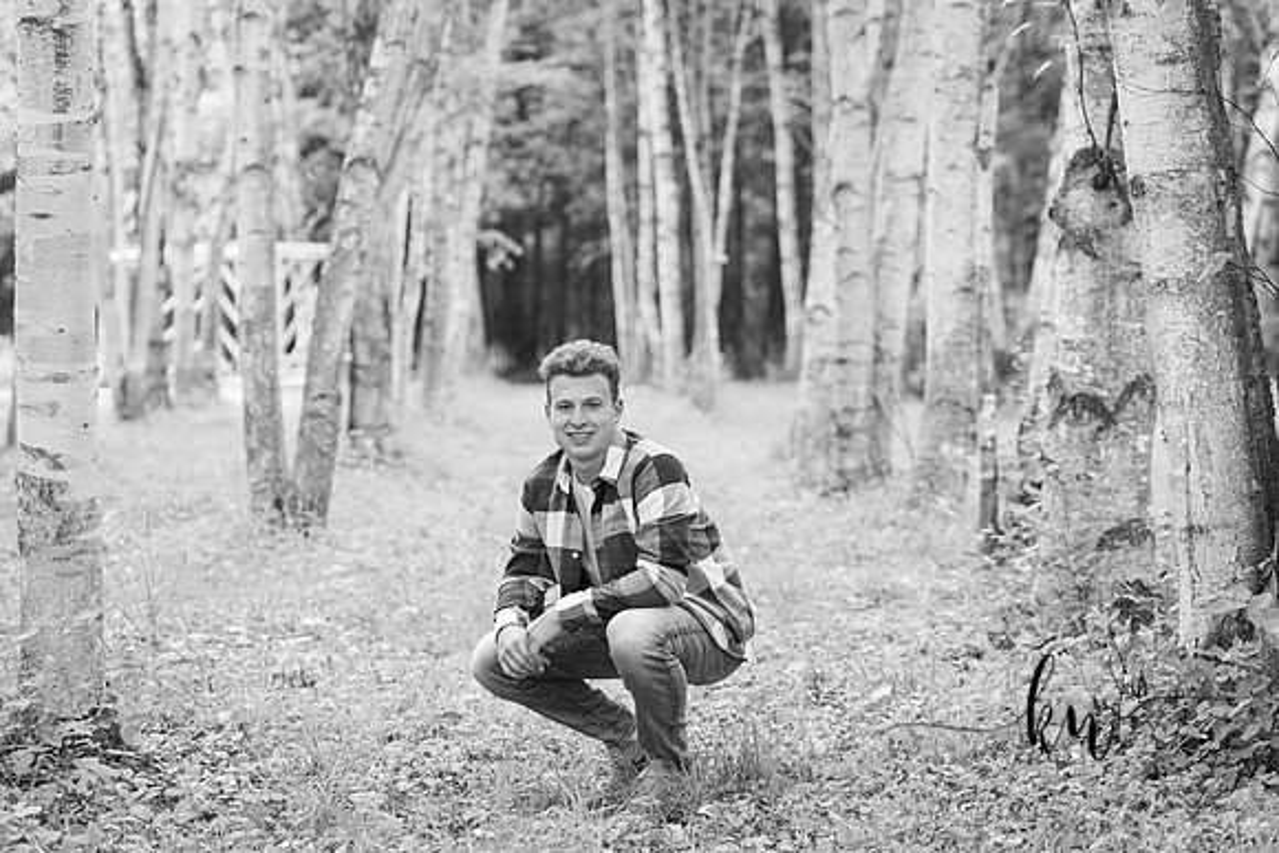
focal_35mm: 90
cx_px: 640
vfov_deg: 15.2
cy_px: 426
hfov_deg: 22.6
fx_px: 3198
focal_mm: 90
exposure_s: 1/200
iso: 400
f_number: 3.2
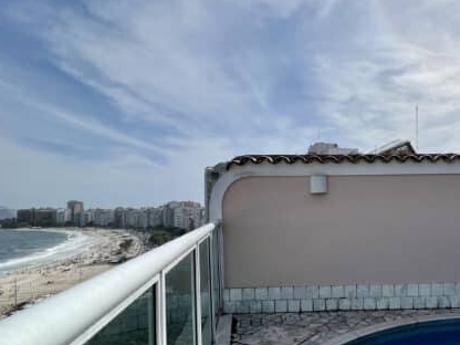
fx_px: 319
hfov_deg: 66.1
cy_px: 200
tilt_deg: +1.1
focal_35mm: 24
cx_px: 357
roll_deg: +1.1
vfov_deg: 56.5
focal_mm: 1.57
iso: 40
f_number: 1.8
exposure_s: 1/5000
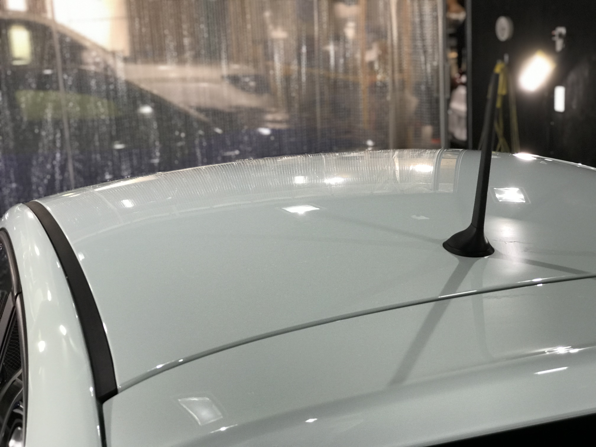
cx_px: 298
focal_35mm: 57
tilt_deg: -12.6
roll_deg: +3.4
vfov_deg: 25.7
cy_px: 224
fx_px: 981
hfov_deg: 33.8
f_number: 2.8
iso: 64
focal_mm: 6.6
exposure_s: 1/60
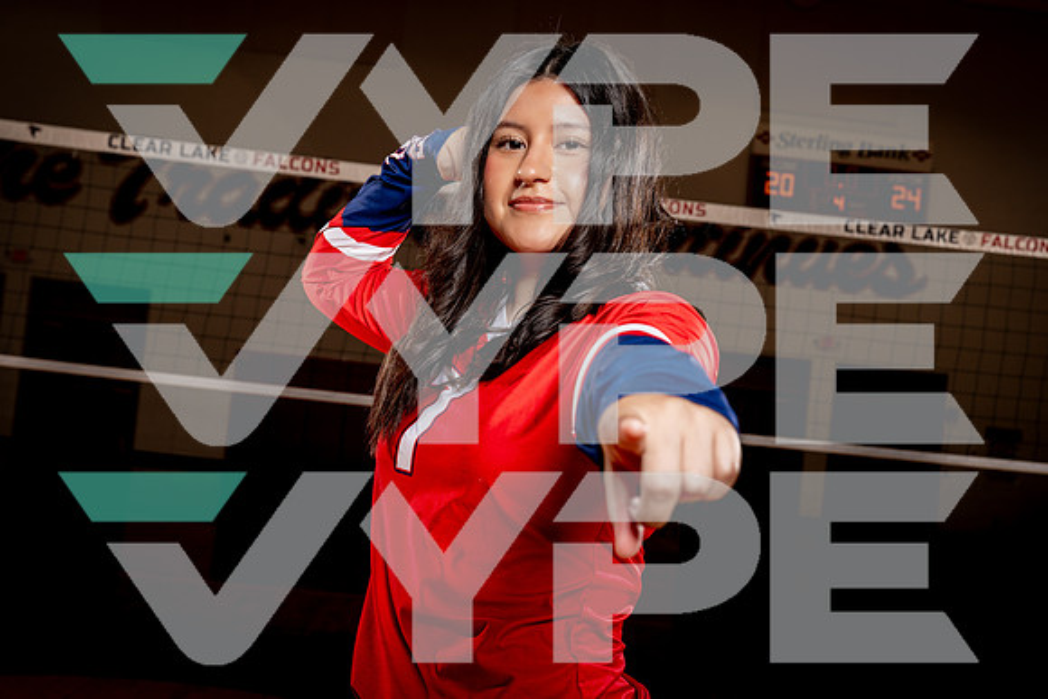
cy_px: 348
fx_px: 1352
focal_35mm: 46
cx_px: 519
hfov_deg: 42.4
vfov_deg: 29.0
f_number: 7.1
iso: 125
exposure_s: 1/250
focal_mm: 44
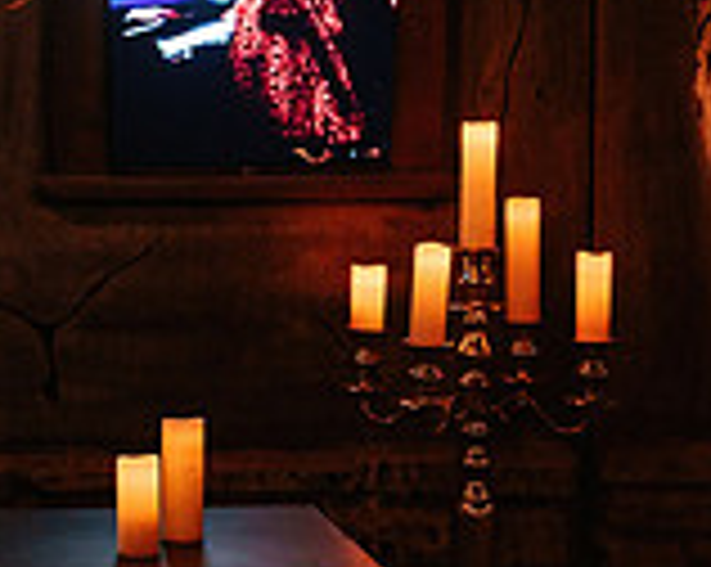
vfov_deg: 11.0
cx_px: -225
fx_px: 2942
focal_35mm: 140
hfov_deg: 13.3
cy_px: 224
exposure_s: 1/60
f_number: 2.8
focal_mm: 35
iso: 1600
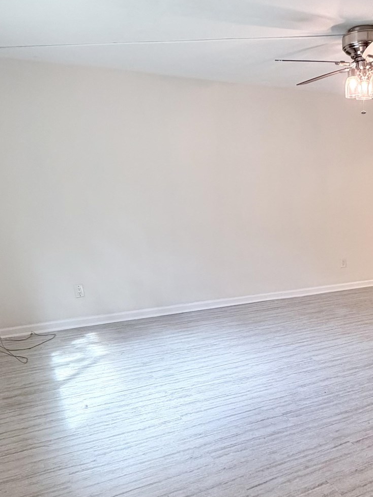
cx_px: 301
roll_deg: -0.1
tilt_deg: -15.4
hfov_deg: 41.1
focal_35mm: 33
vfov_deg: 54.5
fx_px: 474
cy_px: 321
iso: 320
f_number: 2.2
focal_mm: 2.22
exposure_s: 1/120
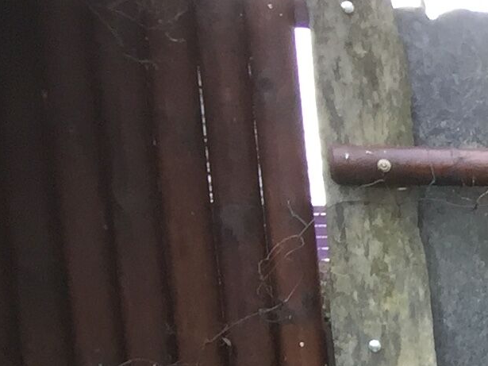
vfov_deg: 8.8
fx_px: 2171
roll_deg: -0.7
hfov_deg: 10.5
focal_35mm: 154
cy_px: 876
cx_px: 1279
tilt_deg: -13.8
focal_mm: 4.15
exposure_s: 1/100
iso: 50
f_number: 2.2
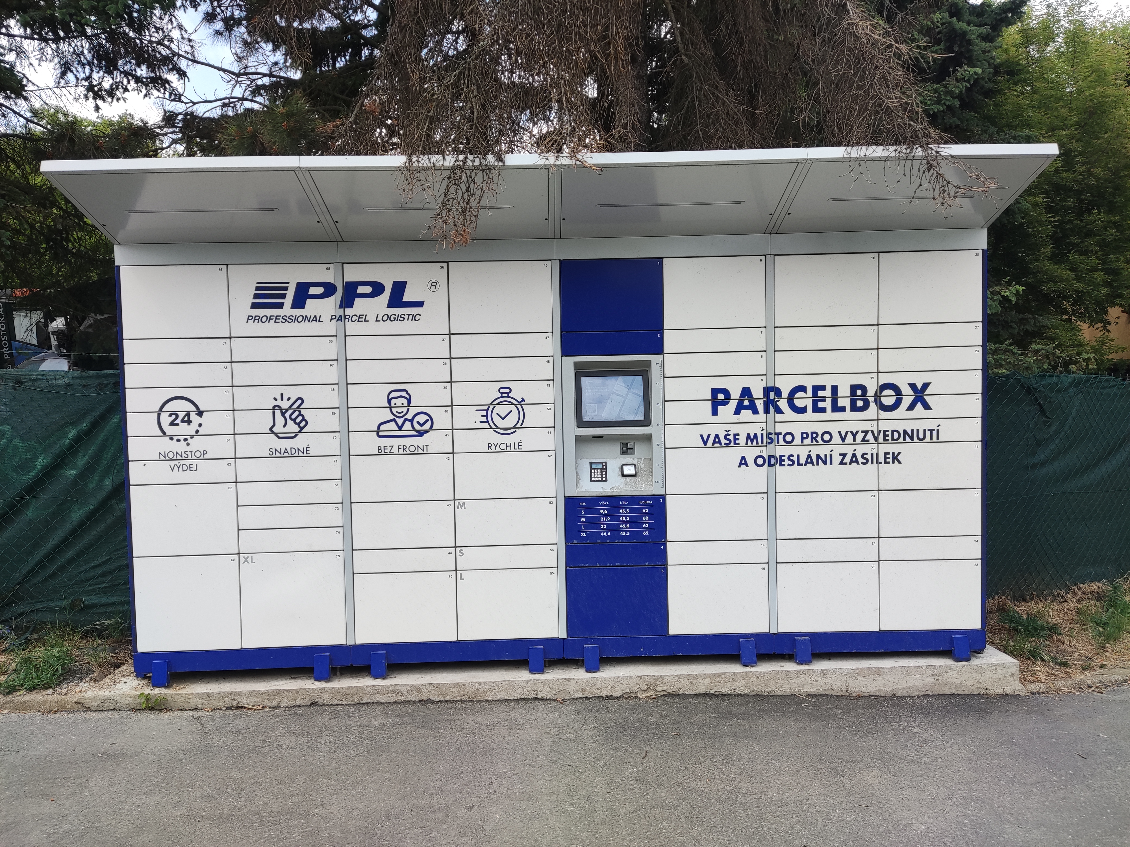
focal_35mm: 25
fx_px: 816
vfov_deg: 54.9
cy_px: 424
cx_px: 565
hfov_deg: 69.4
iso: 50
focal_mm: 4.71
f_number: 1.79
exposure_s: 1/563
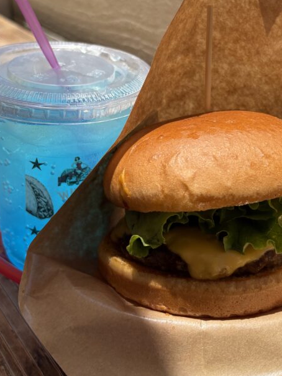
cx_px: 141
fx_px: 478
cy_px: 97
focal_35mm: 44
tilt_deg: -24.0
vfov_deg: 41.7
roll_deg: +1.4
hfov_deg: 32.9
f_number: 1.6
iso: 50
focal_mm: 5.96
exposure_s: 1/2865
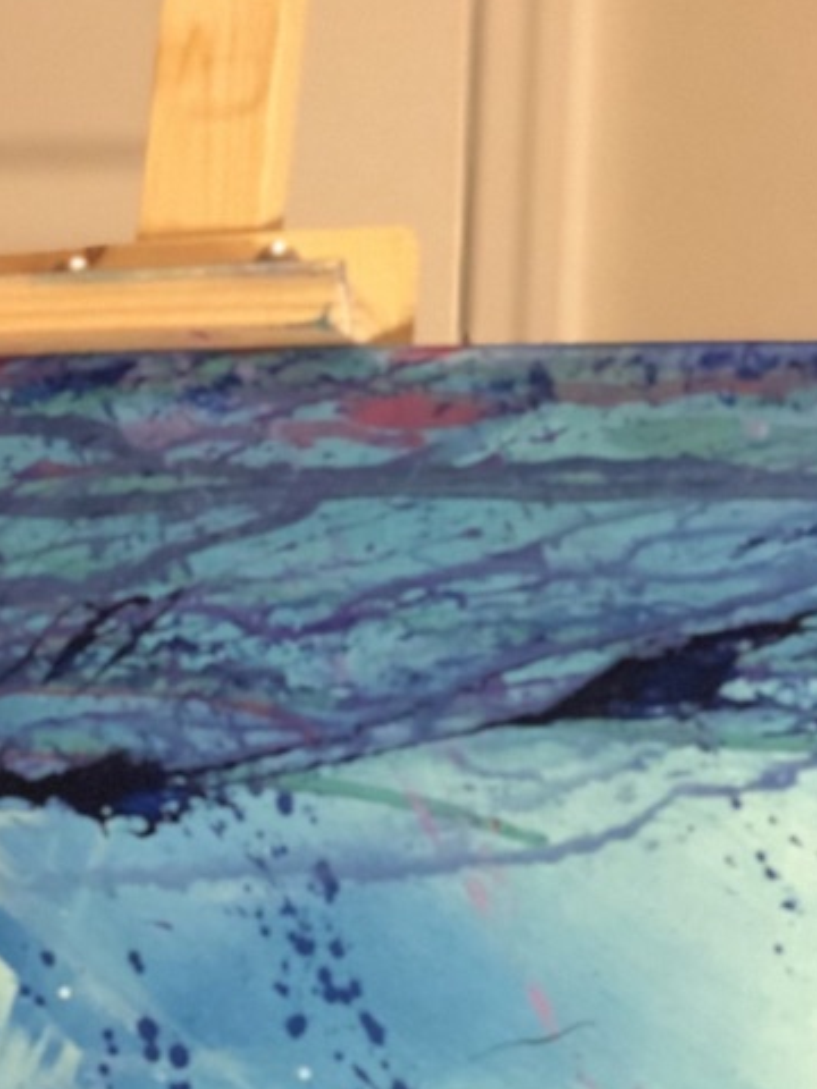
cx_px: -500
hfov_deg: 7.9
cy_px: 1540
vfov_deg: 10.4
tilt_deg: -13.8
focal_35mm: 184
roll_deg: +0.0
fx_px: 5790
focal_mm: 6
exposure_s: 1/20
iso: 160
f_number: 2.4
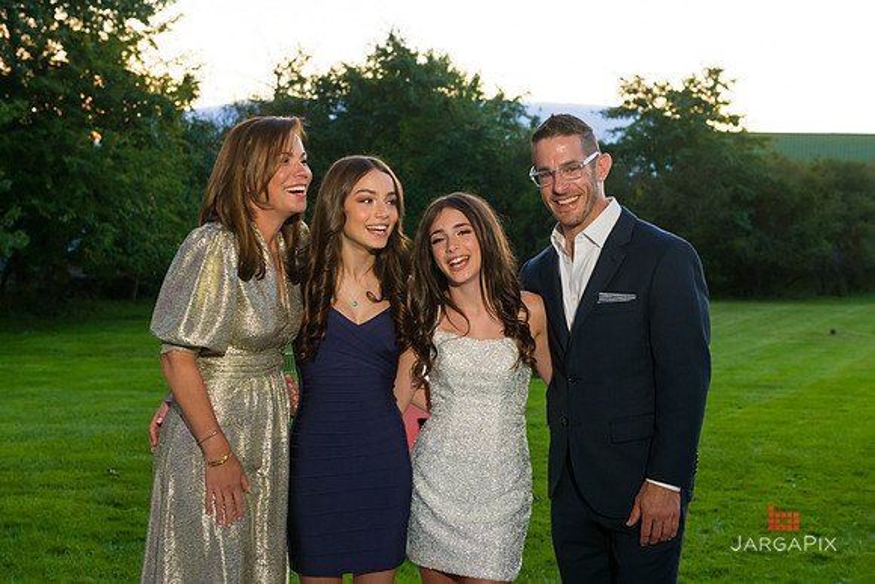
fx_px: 1289
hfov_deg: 37.5
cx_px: 464
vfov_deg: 25.5
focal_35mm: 53
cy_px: 274
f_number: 5.6
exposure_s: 1/125
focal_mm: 50
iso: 1000
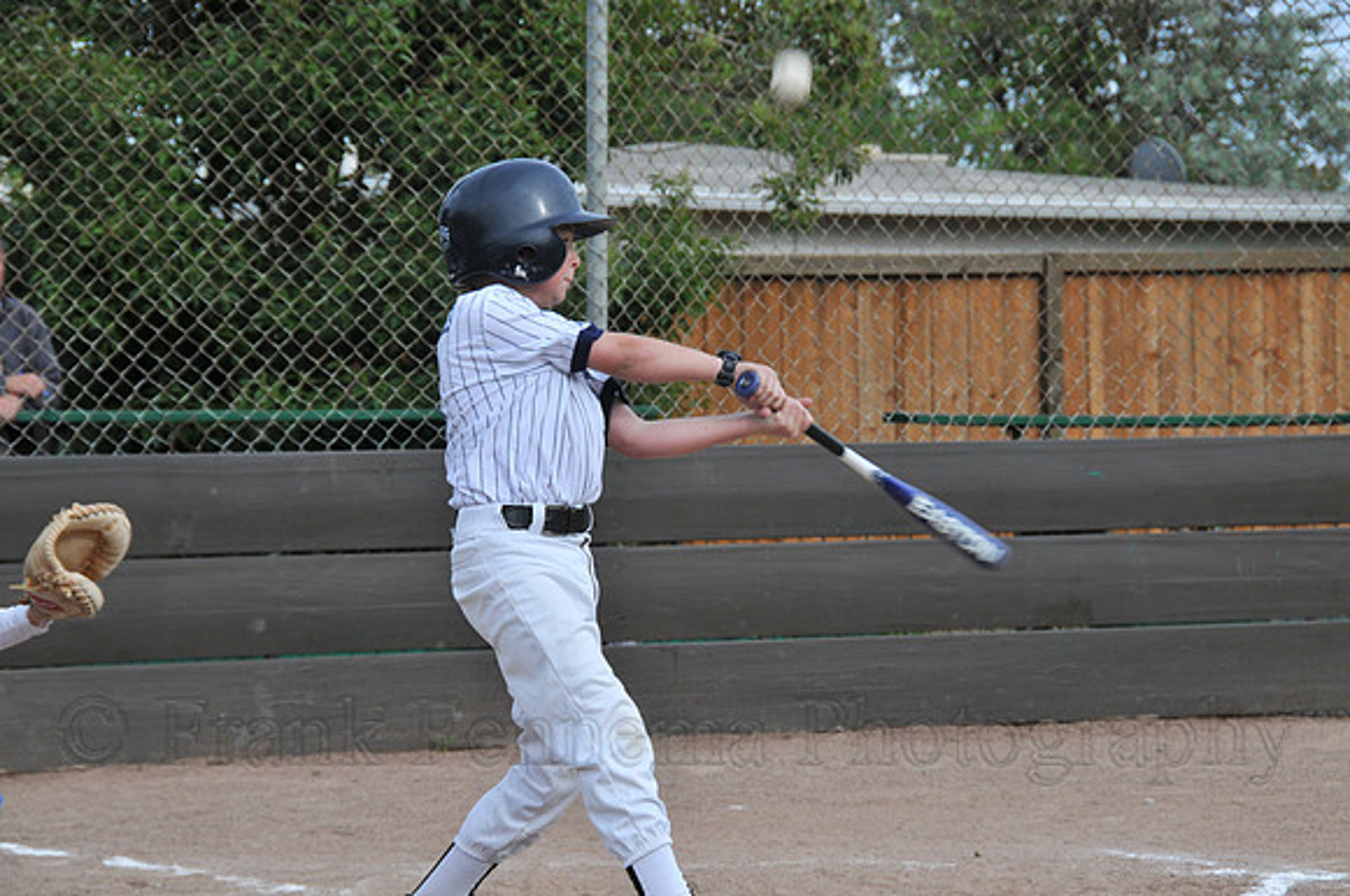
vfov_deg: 10.1
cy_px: 448
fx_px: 5055
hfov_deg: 15.2
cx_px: 675
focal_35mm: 135
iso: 200
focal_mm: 90
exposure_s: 1/250
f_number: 8
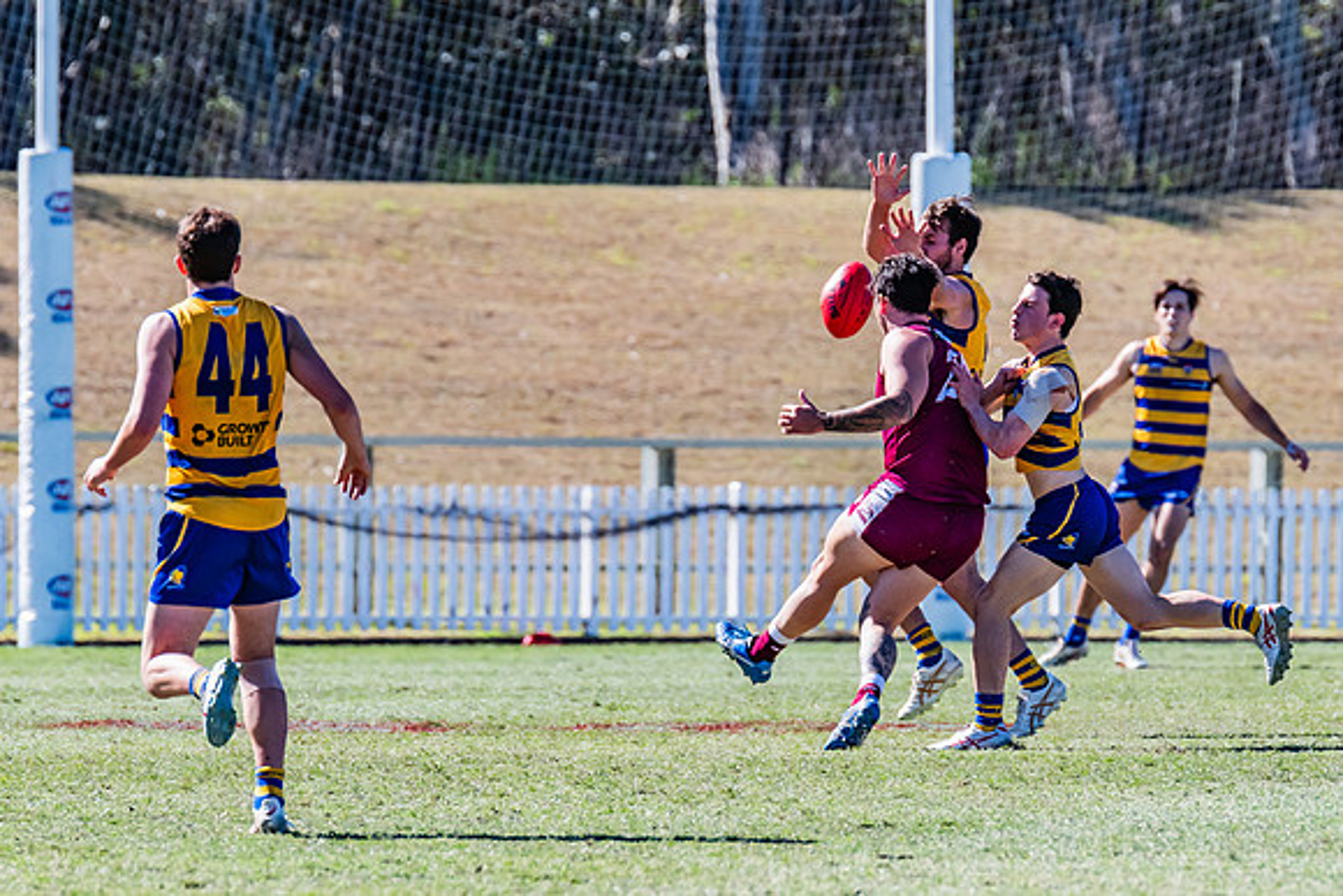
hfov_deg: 3.8
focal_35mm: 542
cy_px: 475
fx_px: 20226
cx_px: 782
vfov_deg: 2.5
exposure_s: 1/1600
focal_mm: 420
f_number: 7.1
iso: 800
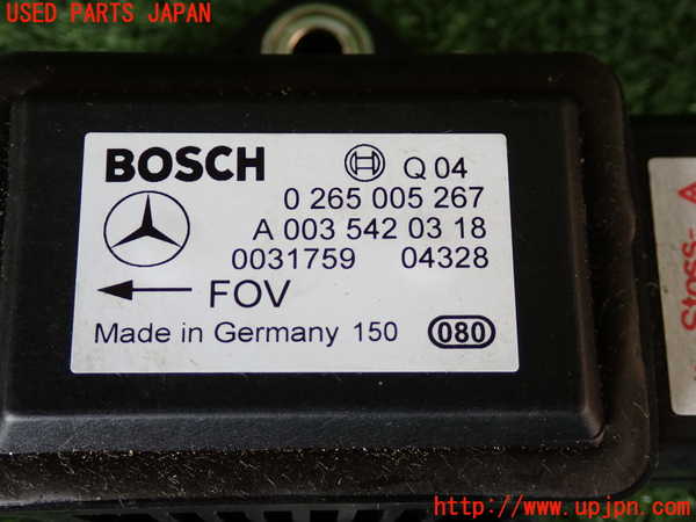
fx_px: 1086
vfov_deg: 27.0
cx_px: 348
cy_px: 261
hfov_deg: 35.5
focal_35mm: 54
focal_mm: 9.65
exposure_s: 1/80
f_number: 3.3
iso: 200
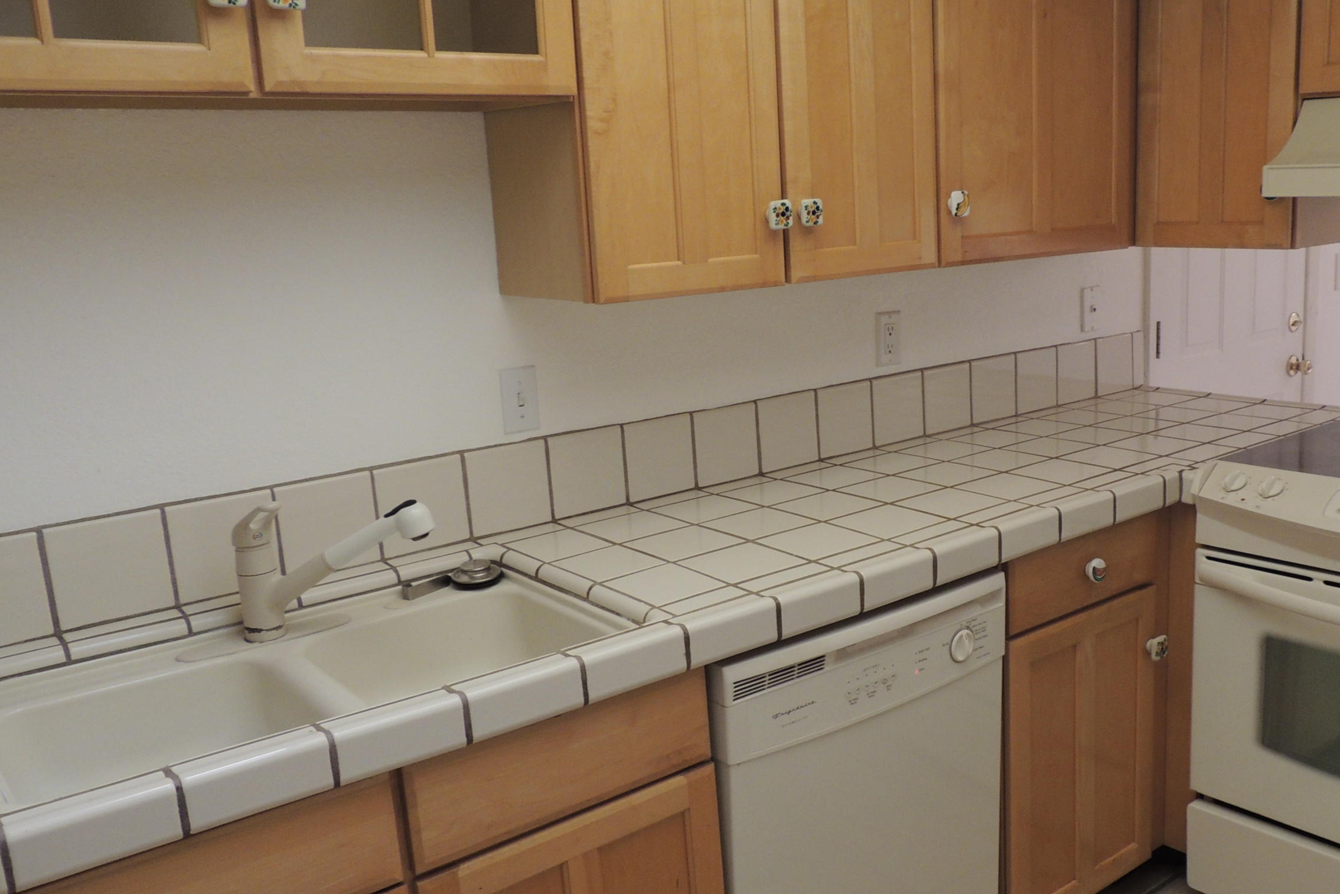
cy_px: 455
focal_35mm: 33
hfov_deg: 56.5
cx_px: 843
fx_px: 1228
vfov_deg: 40.0
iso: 250
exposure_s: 1/30
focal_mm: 4.3
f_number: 3
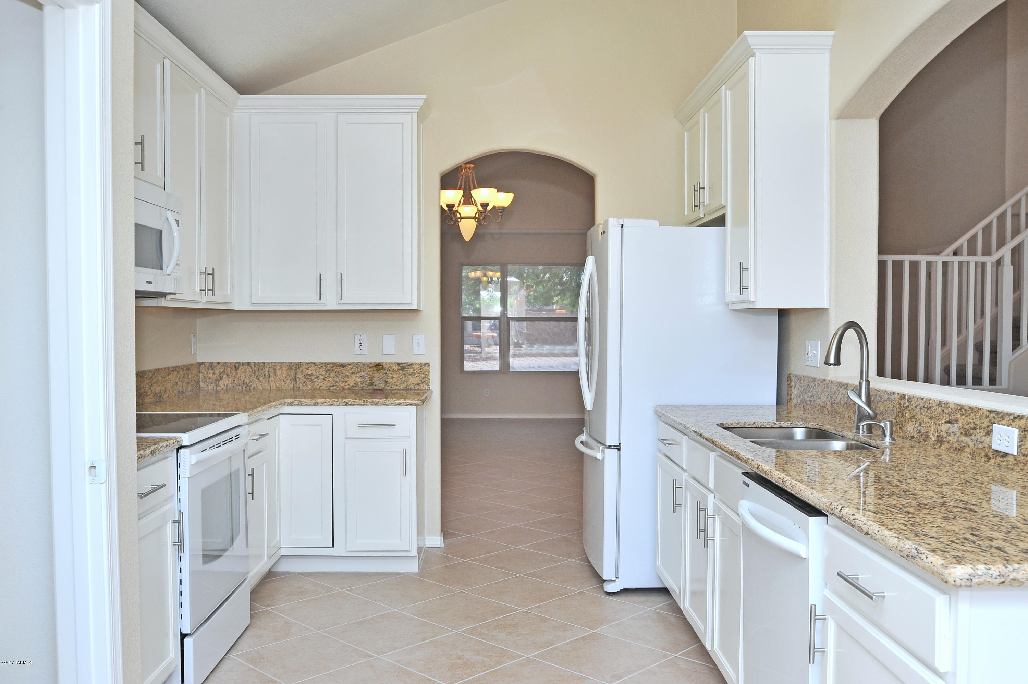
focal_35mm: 32
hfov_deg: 58.7
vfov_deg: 41.1
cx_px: 514
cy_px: 342
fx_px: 913
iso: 640
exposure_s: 1/125
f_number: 10
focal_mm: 32
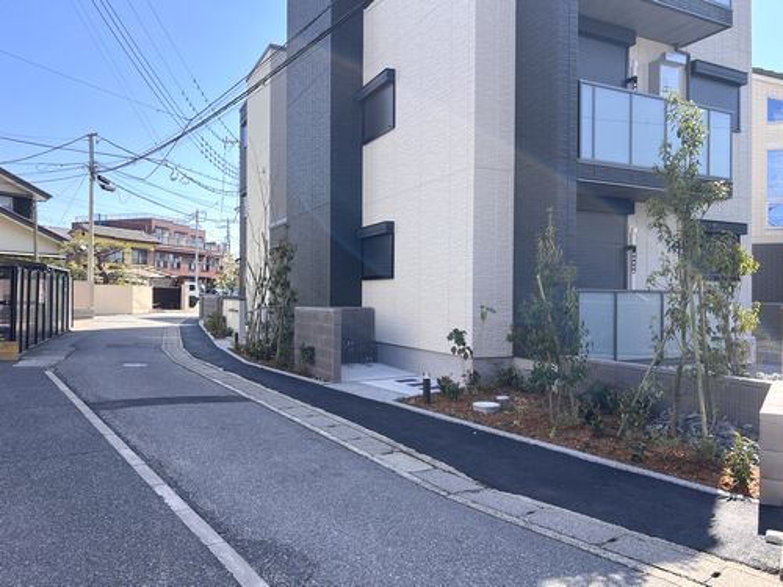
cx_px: 392
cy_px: 294
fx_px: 588
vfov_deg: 53.1
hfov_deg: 67.3
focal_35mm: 26
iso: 50
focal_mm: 5.7
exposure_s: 1/1344
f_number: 1.5
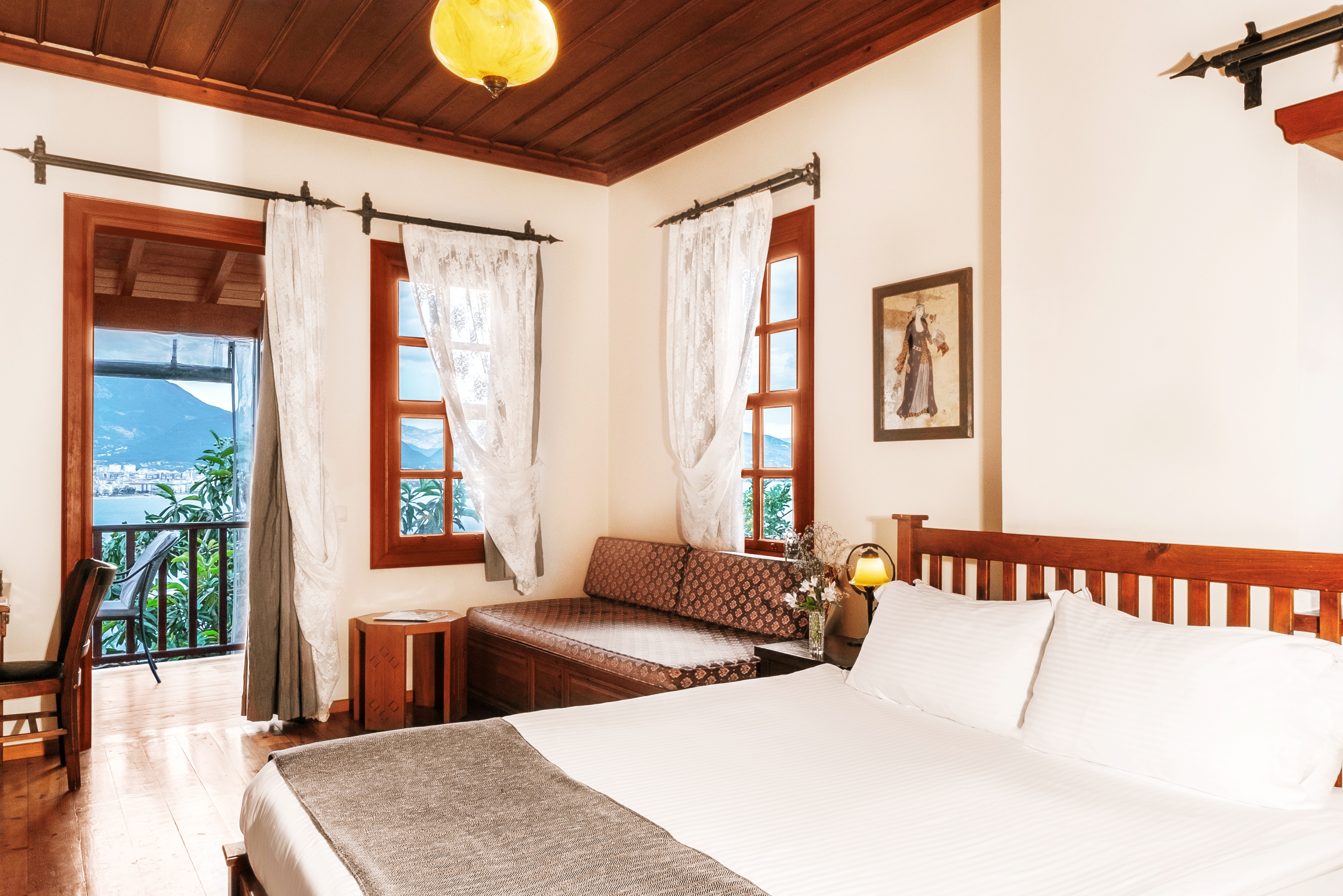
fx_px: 933
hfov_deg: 71.5
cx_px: 701
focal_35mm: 25
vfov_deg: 51.3
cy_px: 456
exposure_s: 1/6
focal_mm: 9
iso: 320
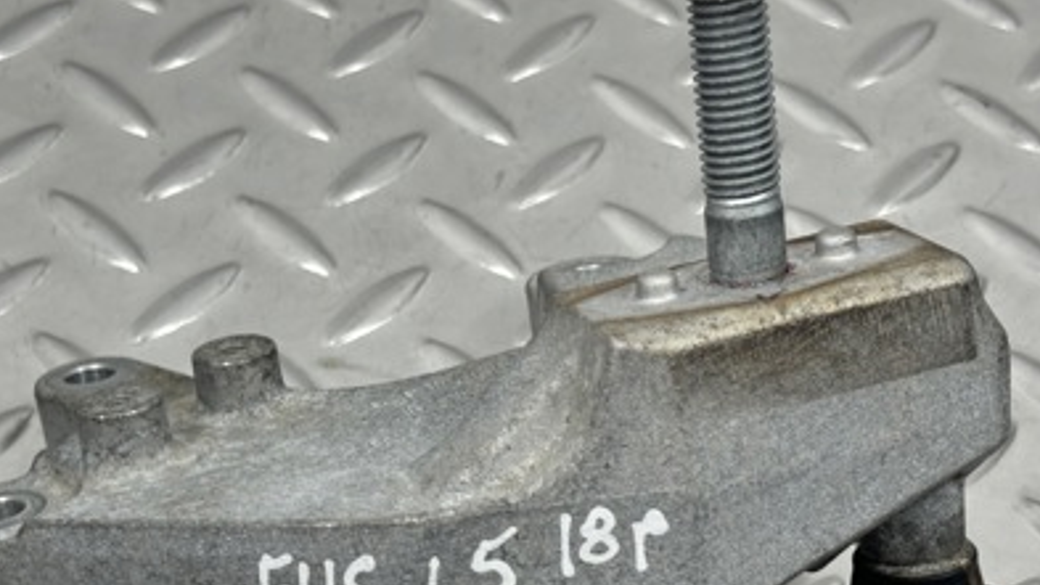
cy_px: 483
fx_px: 2344
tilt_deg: -51.6
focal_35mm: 85
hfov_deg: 25.0
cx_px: 498
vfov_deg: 14.1
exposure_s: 1/50
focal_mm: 6.86
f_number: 1.78
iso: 50
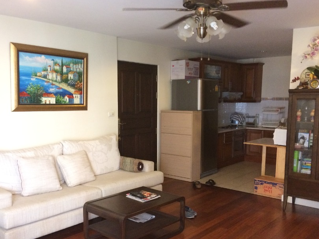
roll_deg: +0.0
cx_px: 159
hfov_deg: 51.4
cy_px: 138
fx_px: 332
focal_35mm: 36
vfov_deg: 39.5
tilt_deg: -6.8
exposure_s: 1/33
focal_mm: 4.15
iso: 320
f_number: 2.2
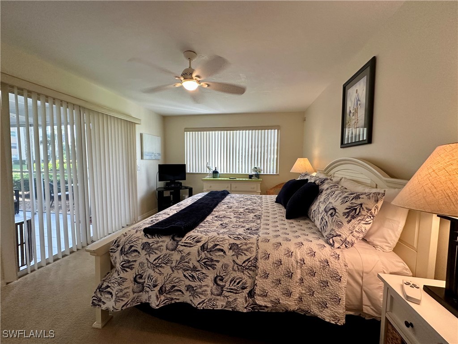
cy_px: 172
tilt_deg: -3.2
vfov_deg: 85.7
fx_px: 185
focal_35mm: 14
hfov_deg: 102.1
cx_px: 229
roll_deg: -0.7
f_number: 2.2
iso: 200
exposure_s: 1/120
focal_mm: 2.22
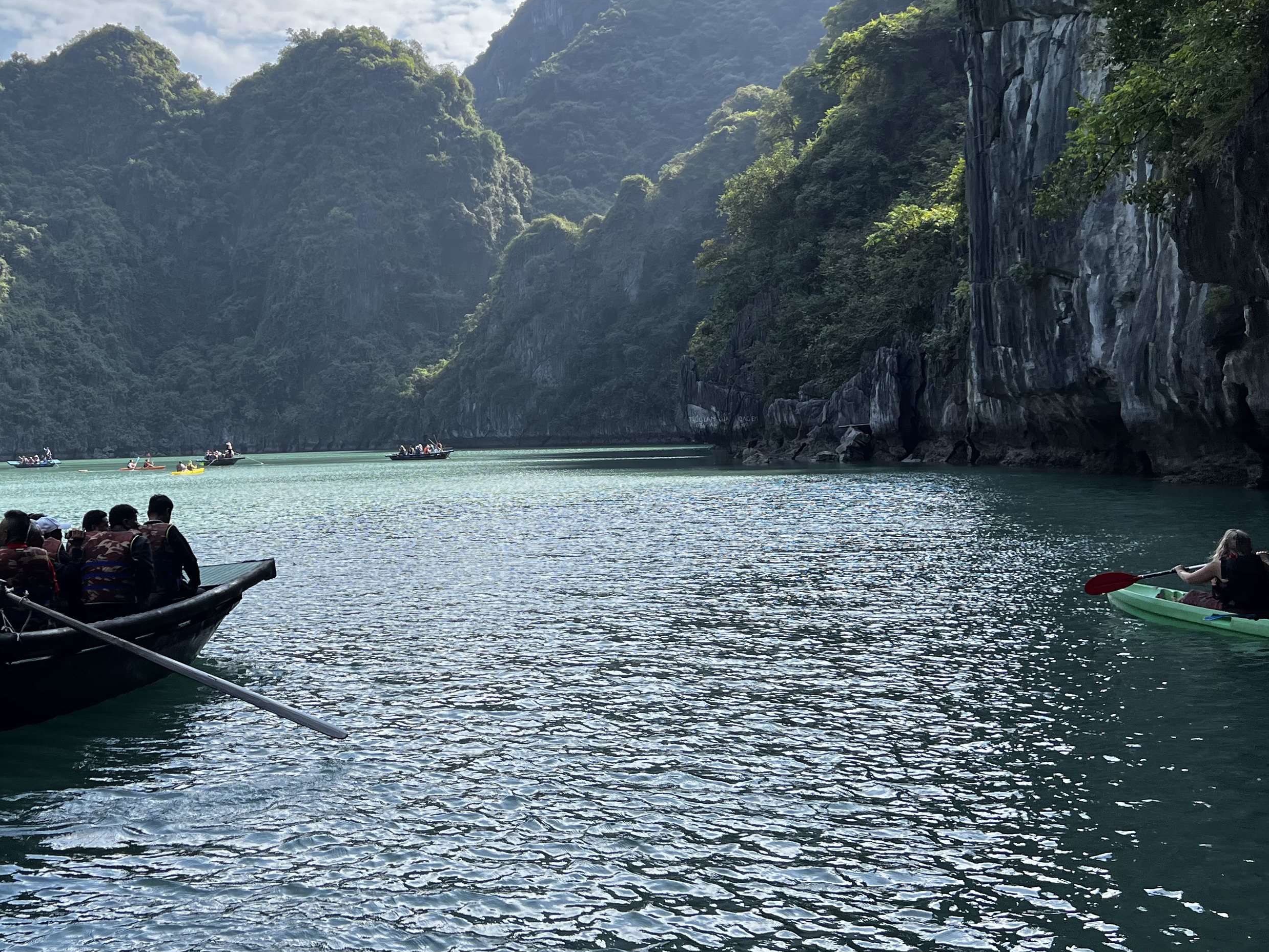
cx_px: 418
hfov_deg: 44.1
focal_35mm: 42
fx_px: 1540
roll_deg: +1.6
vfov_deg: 34.2
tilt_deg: +1.4
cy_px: 380
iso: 50
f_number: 1.5
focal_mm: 5.7
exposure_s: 1/1934
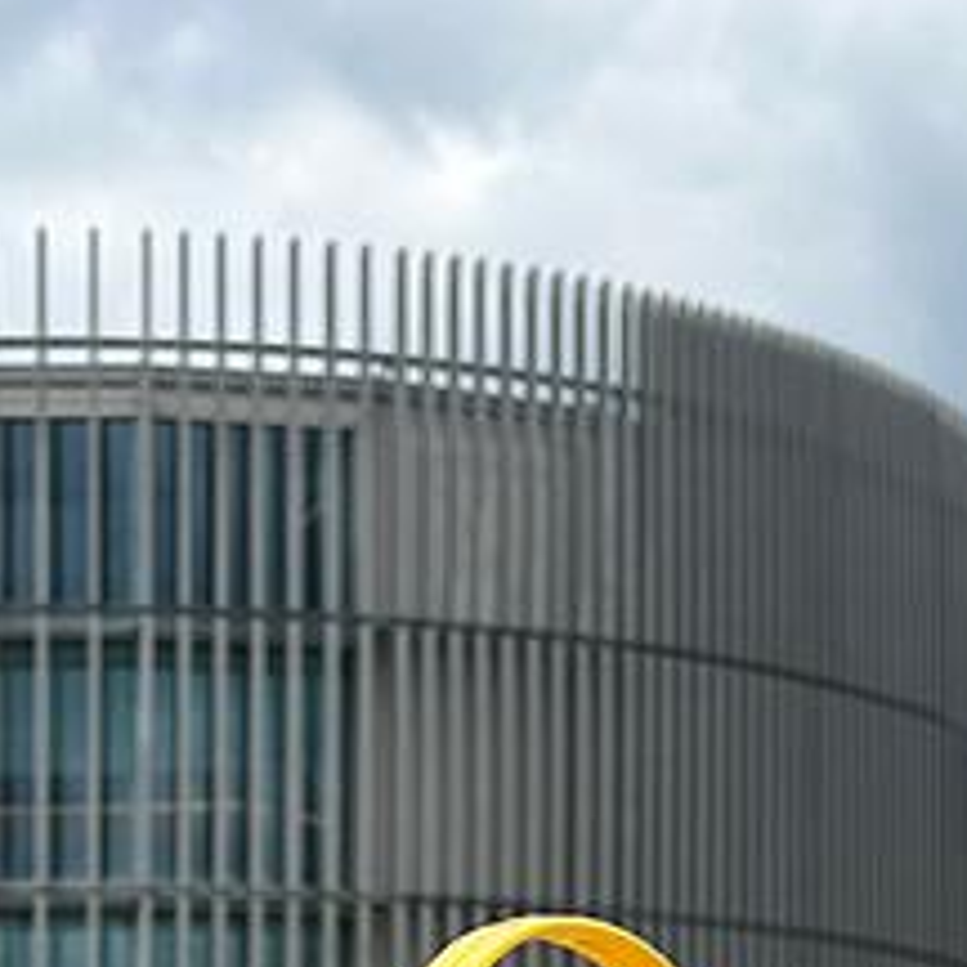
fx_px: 2686
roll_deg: -0.9
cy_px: 1267
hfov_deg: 20.0
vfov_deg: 18.9
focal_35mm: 85
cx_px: 103
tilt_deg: +1.8
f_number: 1.5
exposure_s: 1/3968
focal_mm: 5.7
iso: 50
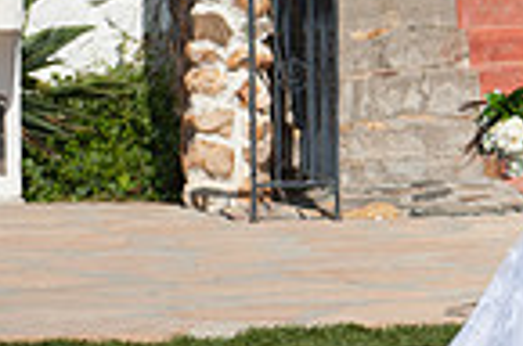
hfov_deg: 7.2
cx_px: 952
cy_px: 148
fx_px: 4059
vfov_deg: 4.9
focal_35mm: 280
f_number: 3.5
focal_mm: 70
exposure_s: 1/4000
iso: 200
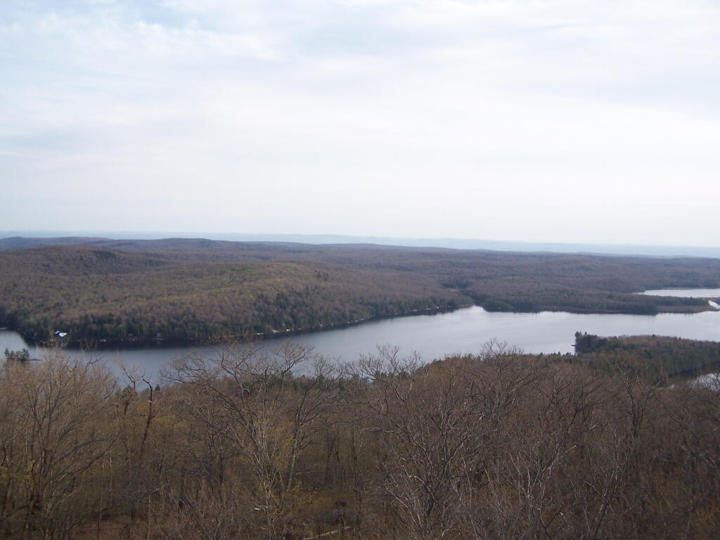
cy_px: 270
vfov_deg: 37.7
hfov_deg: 49.0
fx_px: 790
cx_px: 360
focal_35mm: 38
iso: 80
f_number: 2.8
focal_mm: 6.3
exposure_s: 1/640
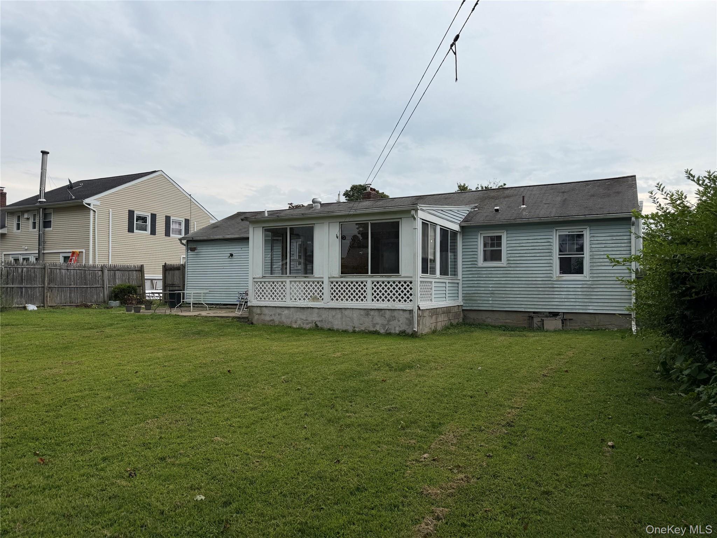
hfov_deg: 71.6
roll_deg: -0.1
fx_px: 497
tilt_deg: +1.4
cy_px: 269
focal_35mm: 24
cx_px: 358
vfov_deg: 56.8
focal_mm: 6.76
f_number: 1.78
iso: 80
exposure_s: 1/2169
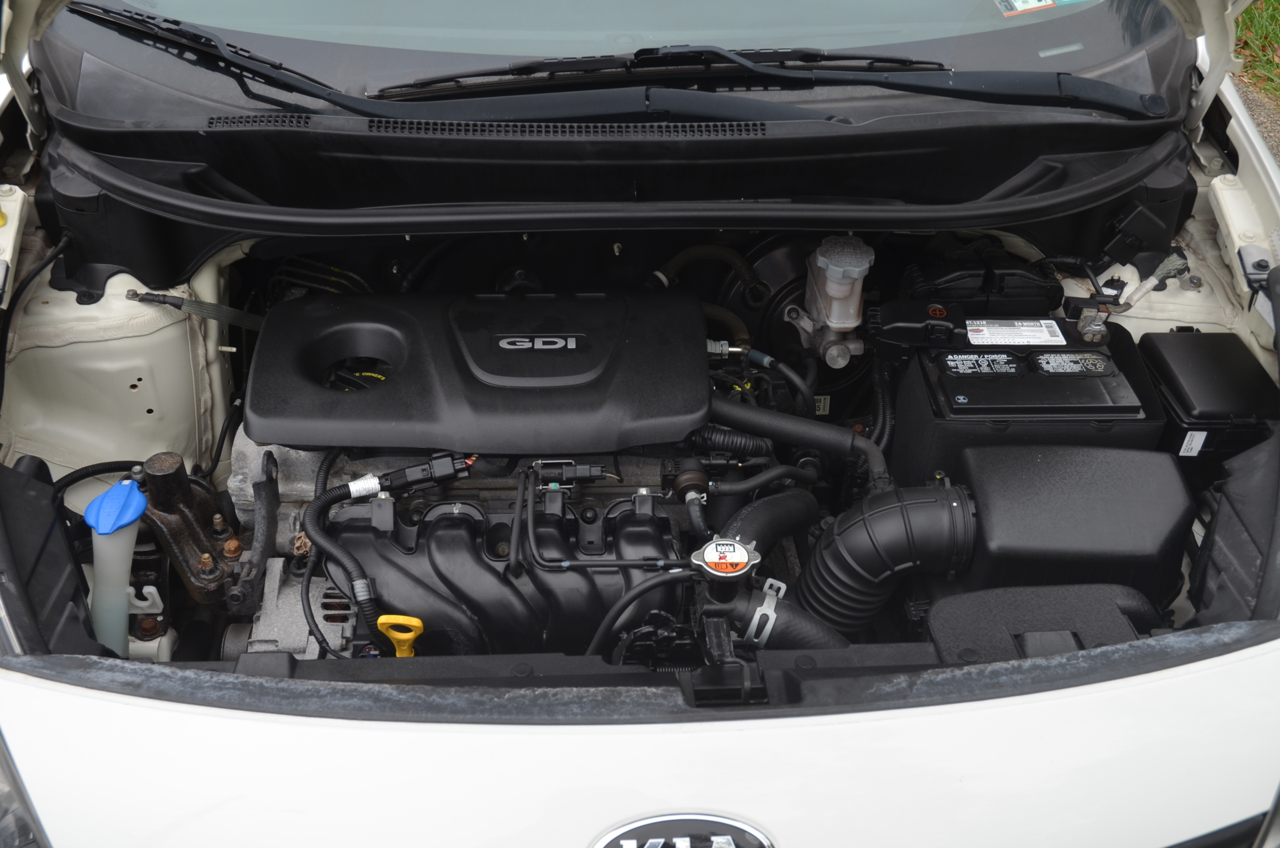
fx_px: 1277
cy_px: 424
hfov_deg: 53.2
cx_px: 640
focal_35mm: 36
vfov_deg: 36.7
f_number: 5.6
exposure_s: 1/125
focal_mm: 24
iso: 200
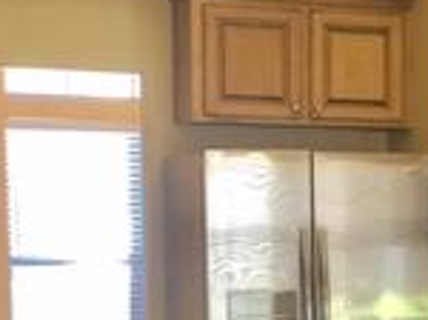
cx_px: 511
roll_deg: -0.3
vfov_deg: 11.7
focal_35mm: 124
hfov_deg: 15.4
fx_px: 1531
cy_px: 369
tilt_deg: -3.8
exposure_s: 1/15
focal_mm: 4.15
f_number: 2.2
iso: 25
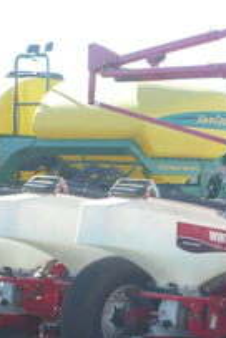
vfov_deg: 20.8
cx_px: 369
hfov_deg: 13.1
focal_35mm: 97
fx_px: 913
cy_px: 257
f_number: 2.8
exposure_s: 1/400
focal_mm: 5.8
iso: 100
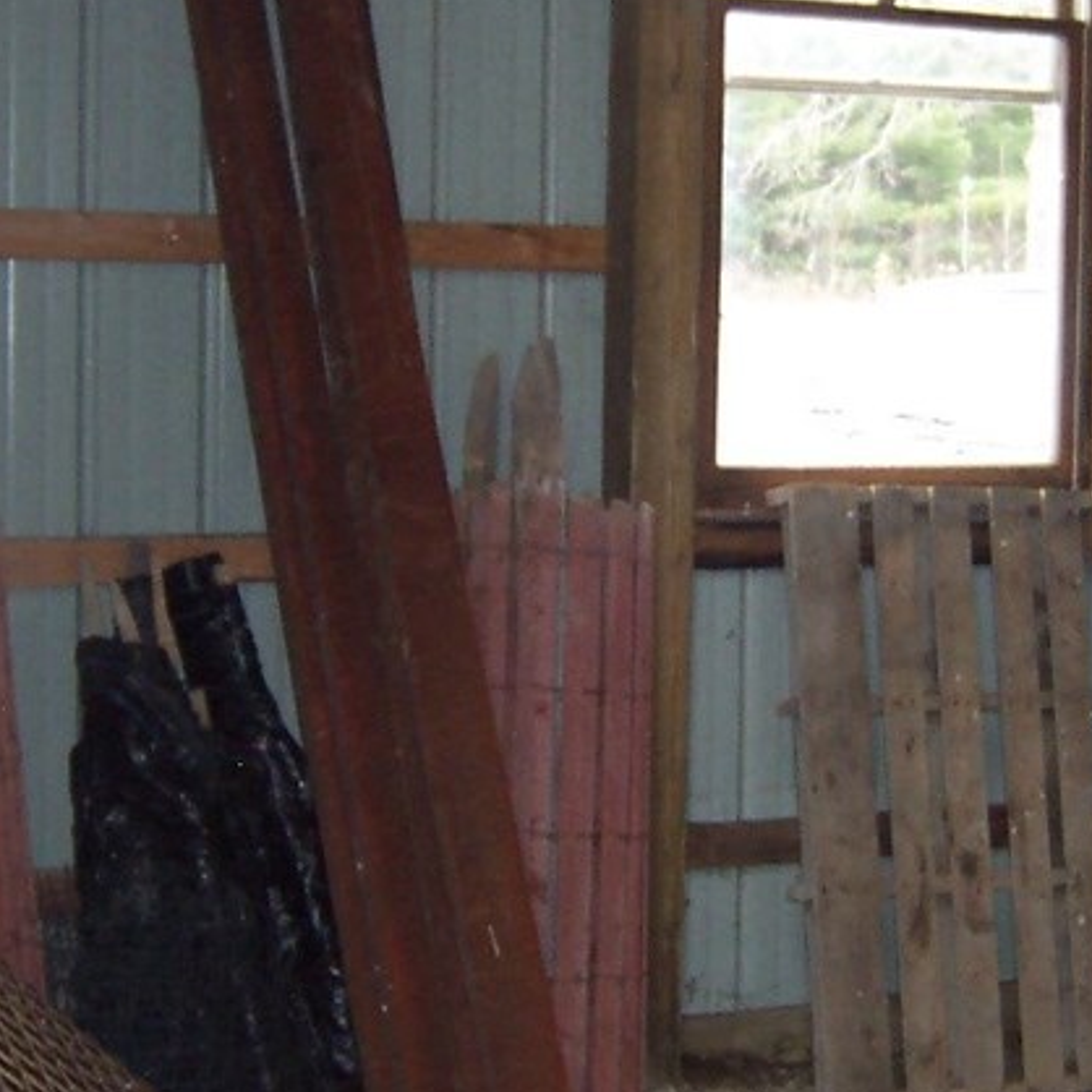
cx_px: 747
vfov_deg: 22.2
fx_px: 2784
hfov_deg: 22.1
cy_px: 522
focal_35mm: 78
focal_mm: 5.6
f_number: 2.4
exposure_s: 1/60
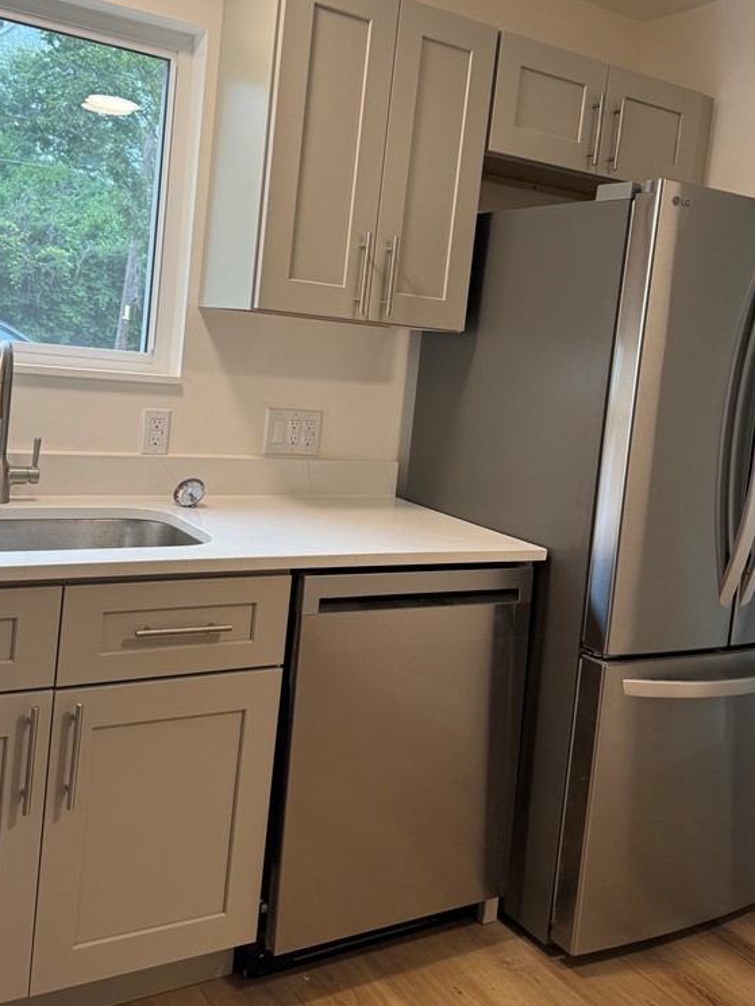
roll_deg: -6.0
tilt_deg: -3.1
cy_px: 394
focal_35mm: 33
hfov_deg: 42.9
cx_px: 330
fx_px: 959
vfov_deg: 54.9
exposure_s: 1/120
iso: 160
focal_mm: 6.76
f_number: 1.78
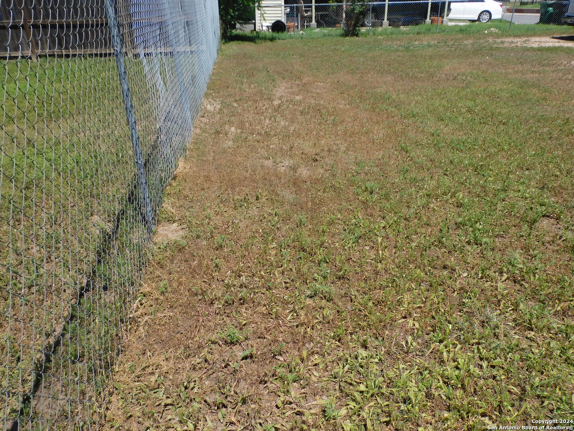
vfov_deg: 49.7
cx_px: 287
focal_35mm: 28
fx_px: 464
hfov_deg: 63.4
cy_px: 216
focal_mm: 5
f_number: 3.5
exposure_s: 1/1250
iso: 125
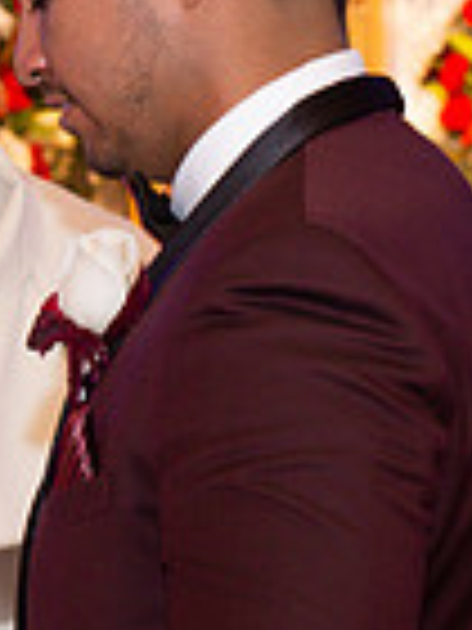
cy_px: 423
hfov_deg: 5.3
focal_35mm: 279
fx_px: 5072
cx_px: -270
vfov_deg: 7.1
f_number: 4.5
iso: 1250
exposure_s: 1/60
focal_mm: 70
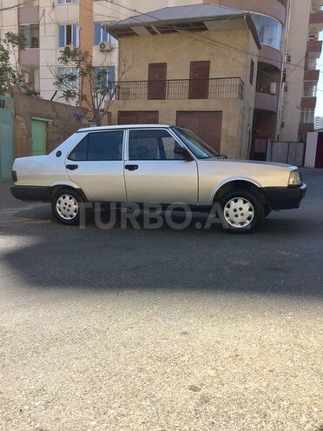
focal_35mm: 29
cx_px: 162
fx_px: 361
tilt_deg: -6.8
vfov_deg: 61.7
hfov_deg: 48.2
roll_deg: -3.4
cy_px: 216
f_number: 2.2
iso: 32
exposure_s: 1/1041
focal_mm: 4.15
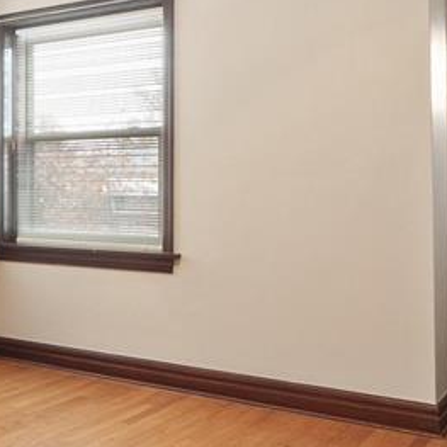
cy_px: 189
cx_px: -104
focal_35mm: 53
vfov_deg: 32.1
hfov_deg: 27.8
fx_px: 774
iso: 640
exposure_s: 1/1.67
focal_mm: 8
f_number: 9
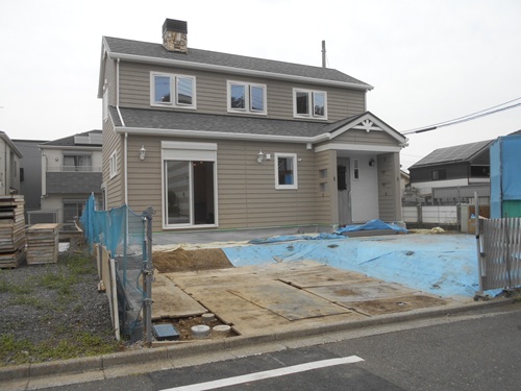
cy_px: 196
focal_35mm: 26
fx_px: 391
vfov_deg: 53.1
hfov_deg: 67.3
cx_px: 260
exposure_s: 1/640
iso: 80
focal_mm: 4.6
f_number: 3.2
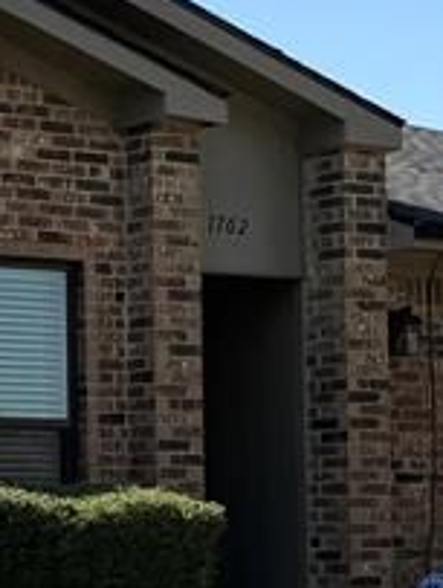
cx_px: 67
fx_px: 2568
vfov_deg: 13.0
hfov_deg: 9.8
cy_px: 407
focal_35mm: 151
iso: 80
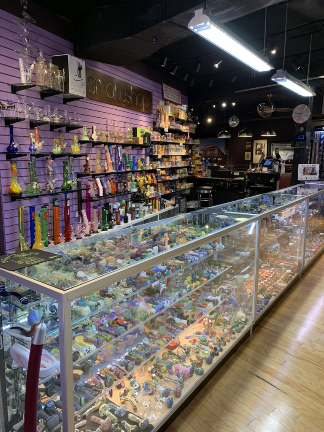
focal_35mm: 26
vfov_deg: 67.3
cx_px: 162
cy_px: 216
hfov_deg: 53.1
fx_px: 324
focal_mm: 4.25
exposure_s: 1/60
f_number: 1.8
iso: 80
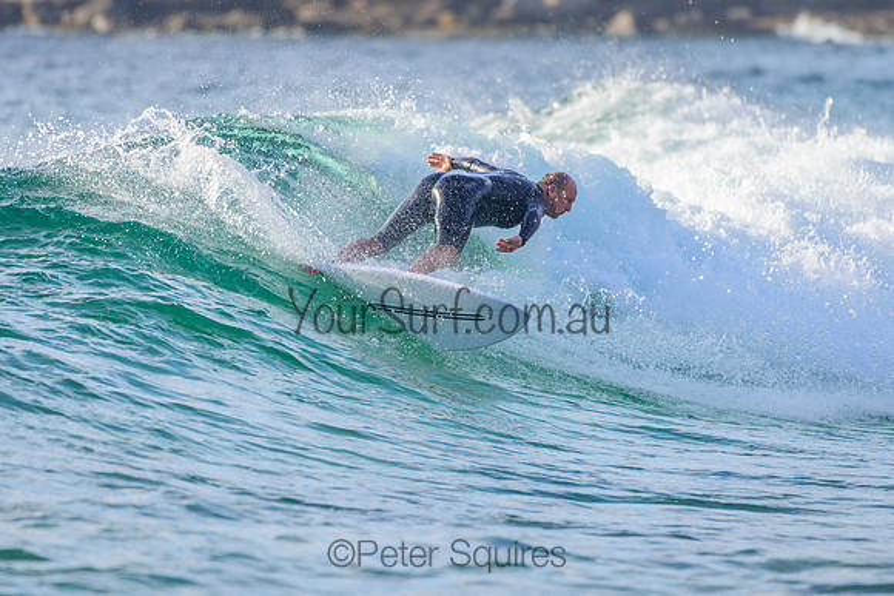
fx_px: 15229
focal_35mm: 613
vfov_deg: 2.2
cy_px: 259
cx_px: 442
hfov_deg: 3.4
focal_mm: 500
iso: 200
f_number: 5.6
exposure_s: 1/2000
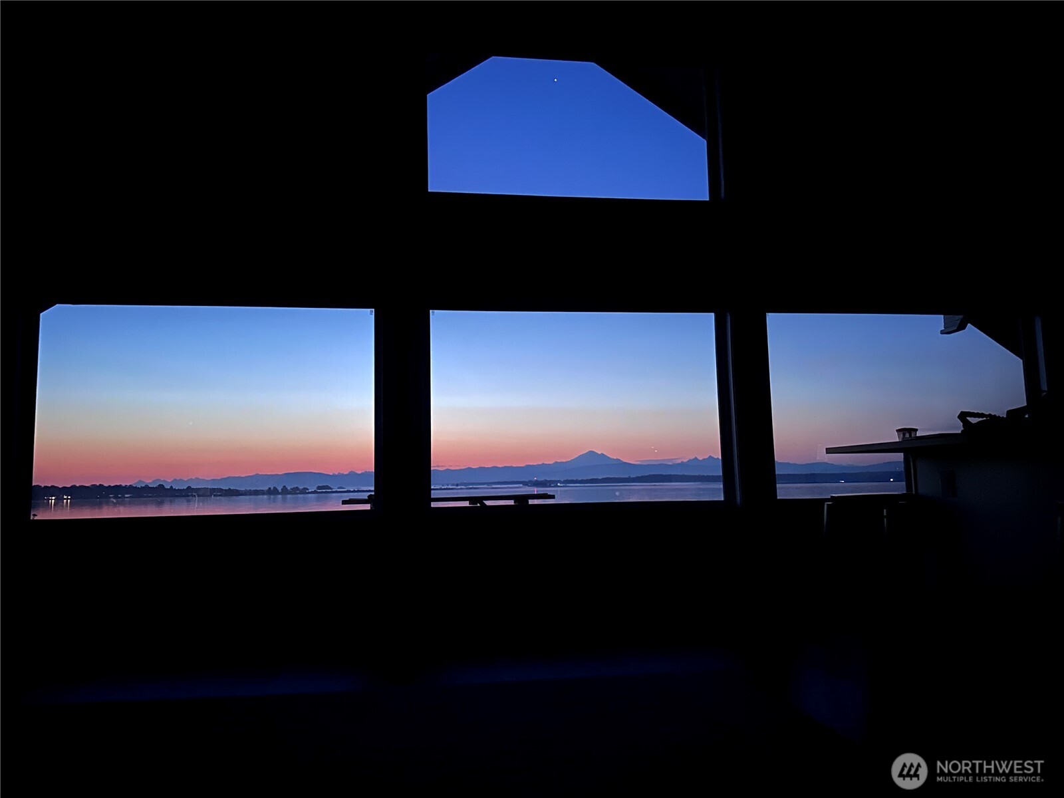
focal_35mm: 24
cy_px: 399
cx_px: 532
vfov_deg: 56.8
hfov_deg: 71.6
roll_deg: +1.1
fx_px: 738
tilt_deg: +6.3
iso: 1250
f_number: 1.78
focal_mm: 6.86
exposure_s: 1/5
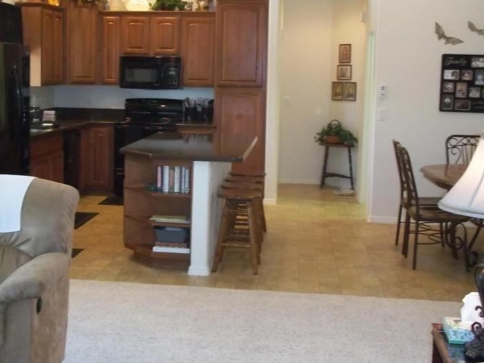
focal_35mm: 54
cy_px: 129
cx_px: 174
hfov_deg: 35.3
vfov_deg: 26.9
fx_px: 755
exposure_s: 1/30
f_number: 3.1
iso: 320
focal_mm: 6.5
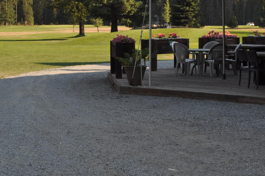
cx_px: 61
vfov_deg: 13.7
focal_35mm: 98
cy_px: -11
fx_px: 721
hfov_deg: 20.6
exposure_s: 1/250
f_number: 8
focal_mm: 24
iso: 200
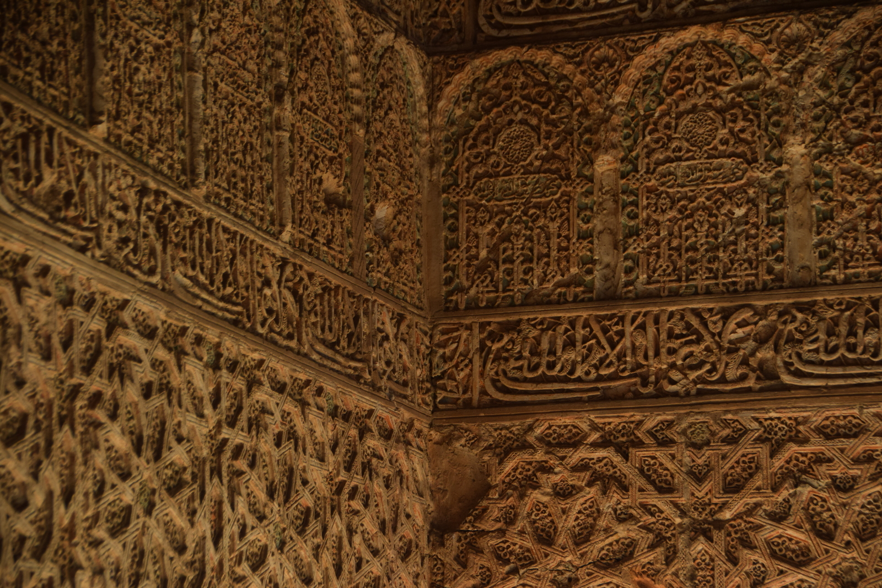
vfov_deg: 12.2
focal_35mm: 112
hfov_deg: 18.2
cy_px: 294
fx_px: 2756
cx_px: 441
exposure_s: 1/200
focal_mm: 75
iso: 400
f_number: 7.1
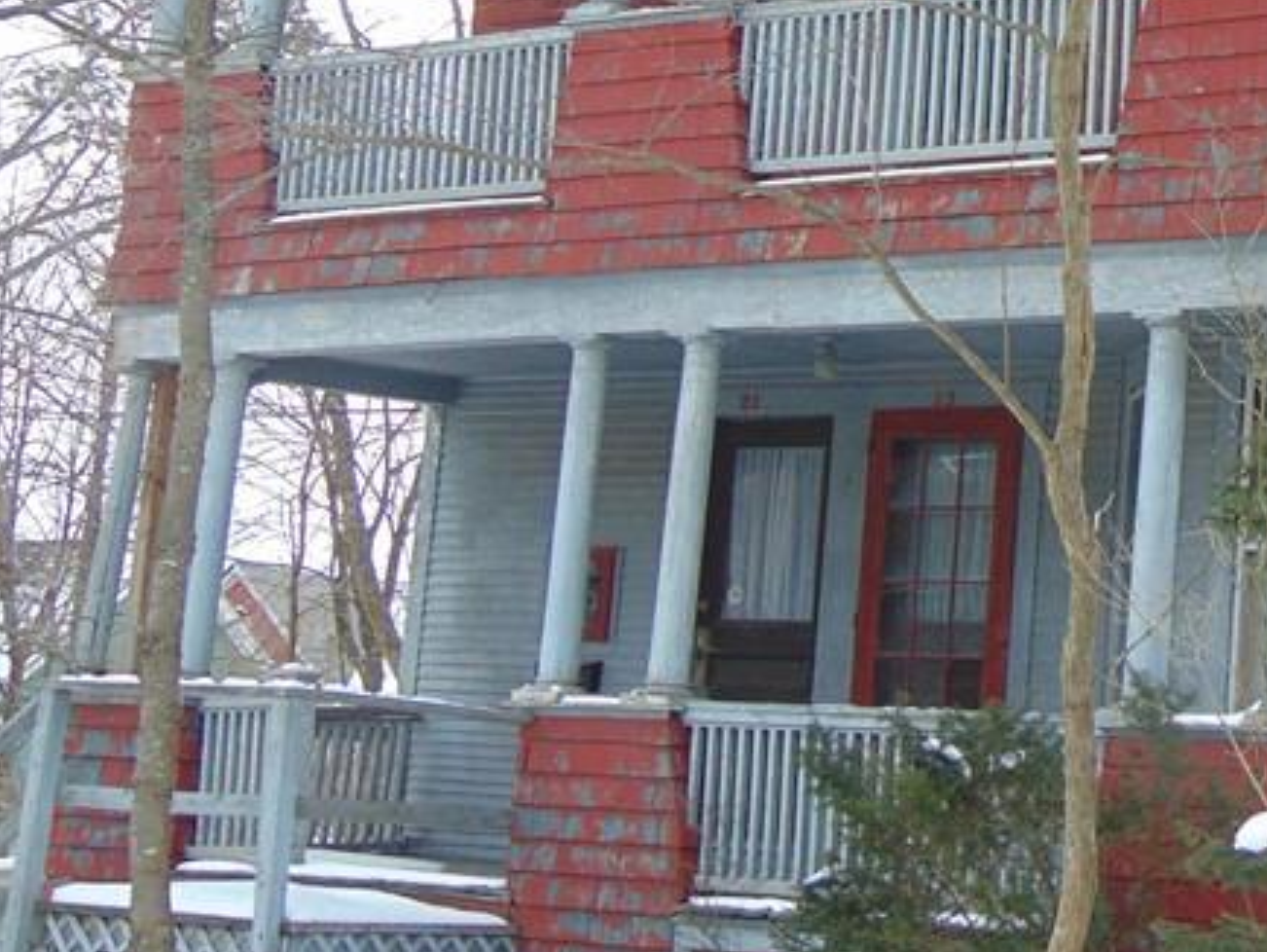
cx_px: 1212
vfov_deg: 15.9
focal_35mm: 92
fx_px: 3369
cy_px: 146
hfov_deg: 20.7
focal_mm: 6.9
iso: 80
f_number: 3.3
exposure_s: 1/250
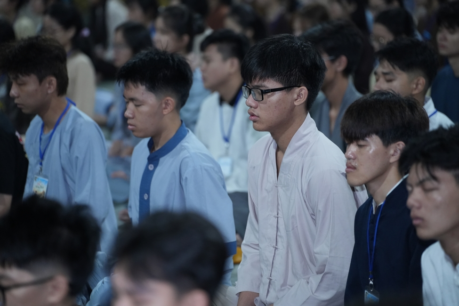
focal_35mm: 150
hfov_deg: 13.7
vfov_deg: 9.1
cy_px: 153
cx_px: 230
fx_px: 1912
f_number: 2.8
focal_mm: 150
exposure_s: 1/125
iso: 4000
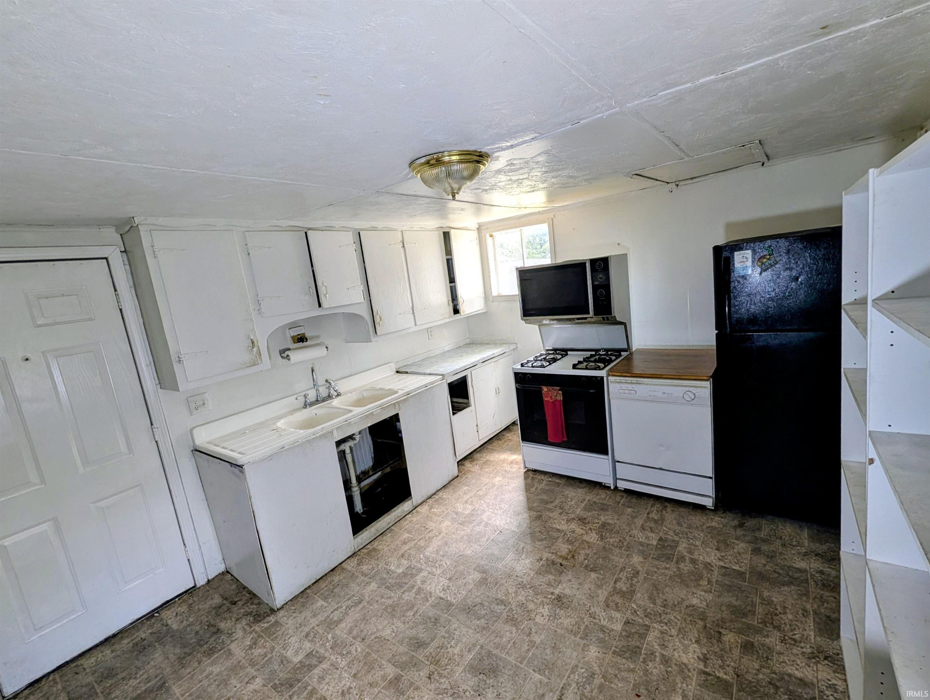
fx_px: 323
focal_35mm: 12
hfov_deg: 110.5
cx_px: 465
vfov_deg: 94.6
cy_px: 350
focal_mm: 2.02
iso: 86
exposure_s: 1/174
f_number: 1.7
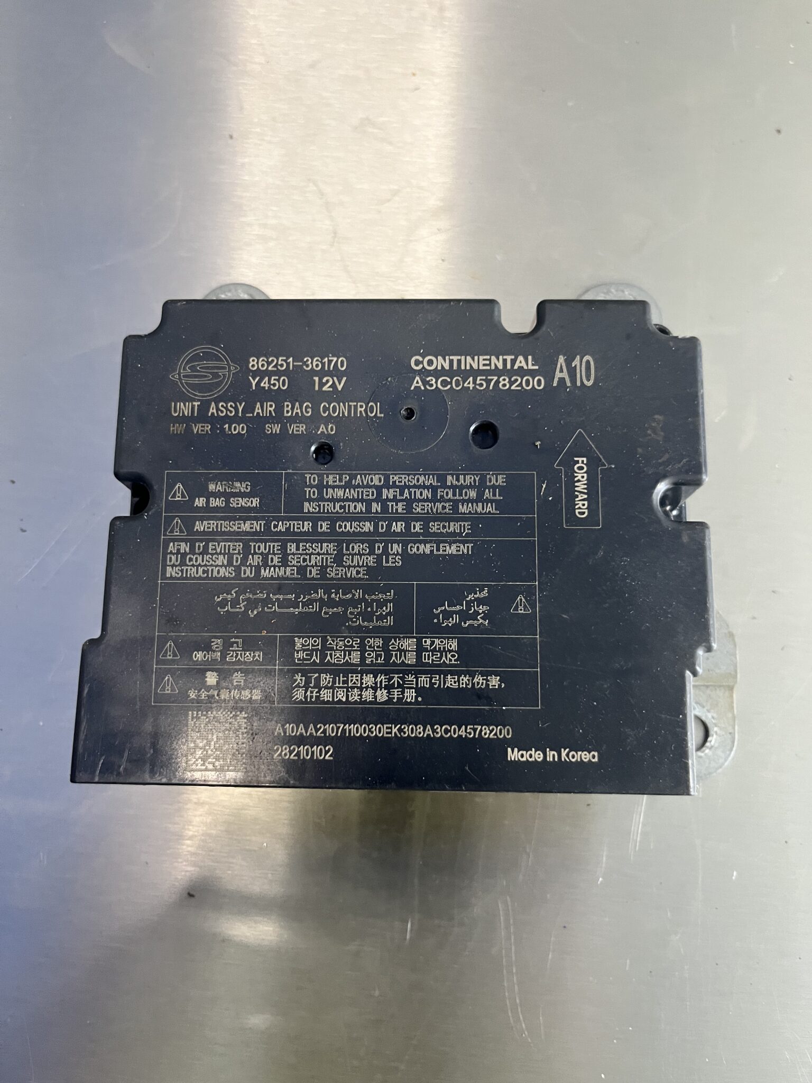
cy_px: 542
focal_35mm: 26
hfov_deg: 53.1
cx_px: 406
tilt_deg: -79.6
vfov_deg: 67.3
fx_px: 813
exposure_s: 1/60
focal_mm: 5.1
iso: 320
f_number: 1.6
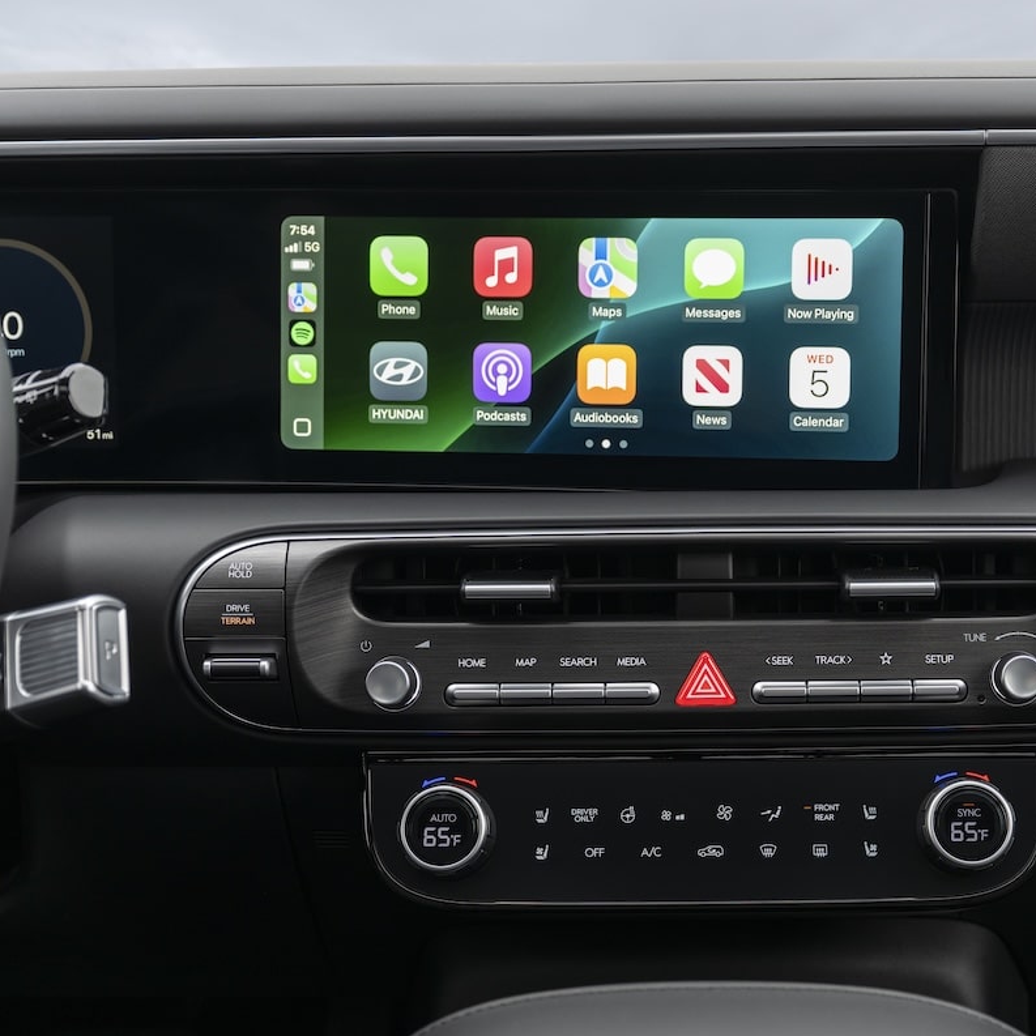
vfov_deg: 31.6
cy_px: 516
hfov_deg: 31.4
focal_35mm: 54
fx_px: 1828
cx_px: 699
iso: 200
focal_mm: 42
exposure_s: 1/40
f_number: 4
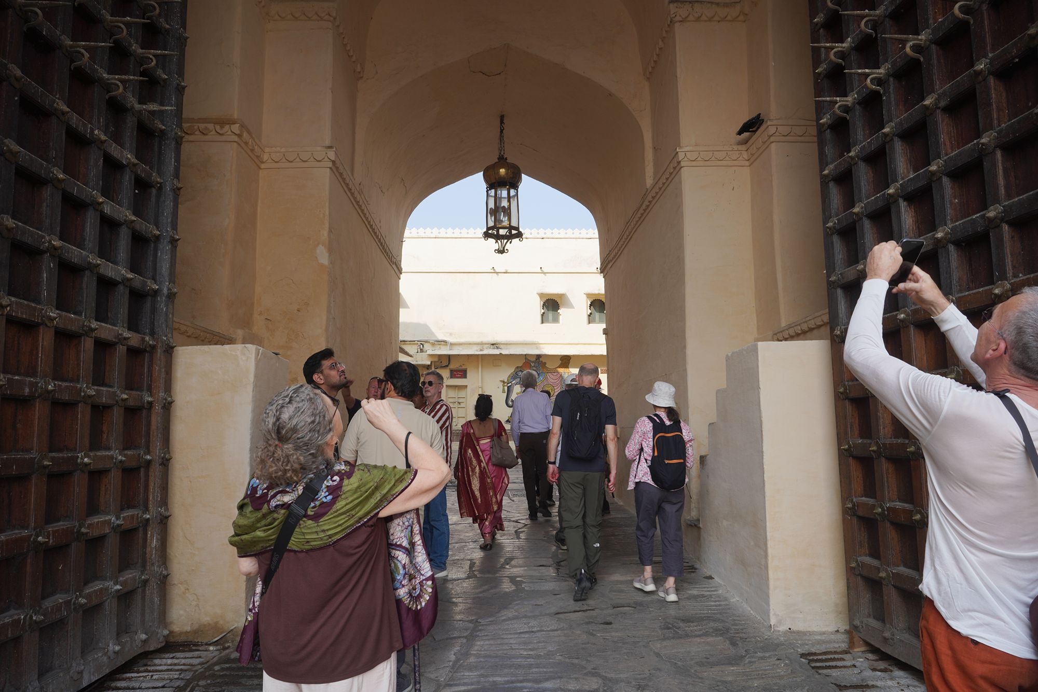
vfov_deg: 53.1
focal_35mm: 24
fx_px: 692
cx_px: 519
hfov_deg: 73.7
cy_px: 346
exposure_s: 1/100
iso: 100
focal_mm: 24
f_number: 11
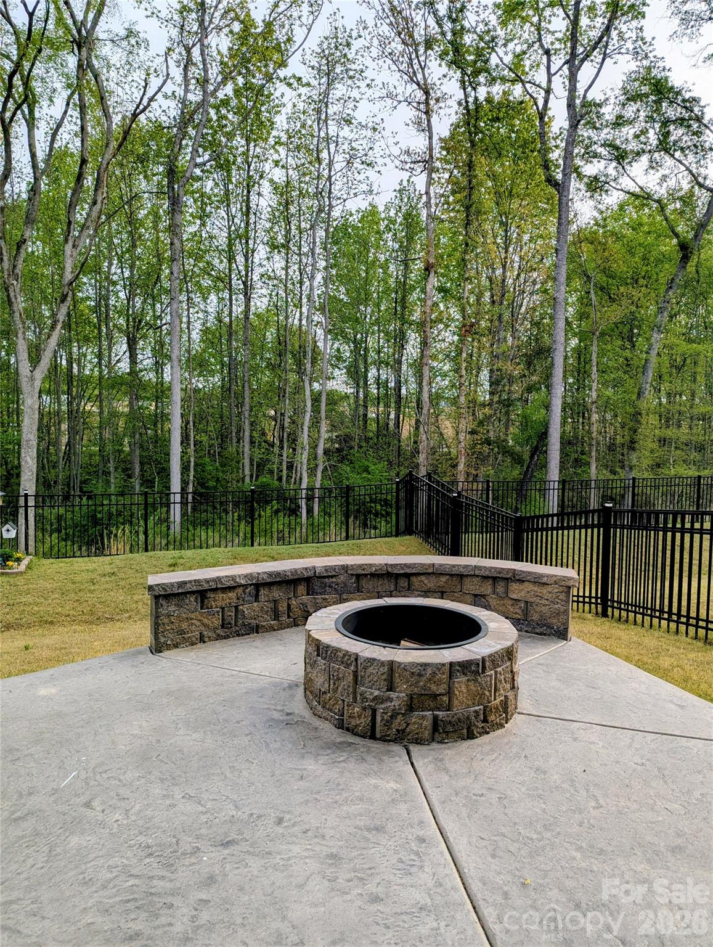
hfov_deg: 56.9
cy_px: 474
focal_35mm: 24
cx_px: 356
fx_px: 657
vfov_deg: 71.5
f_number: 1.85
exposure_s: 1/1715
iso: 42
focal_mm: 6.81
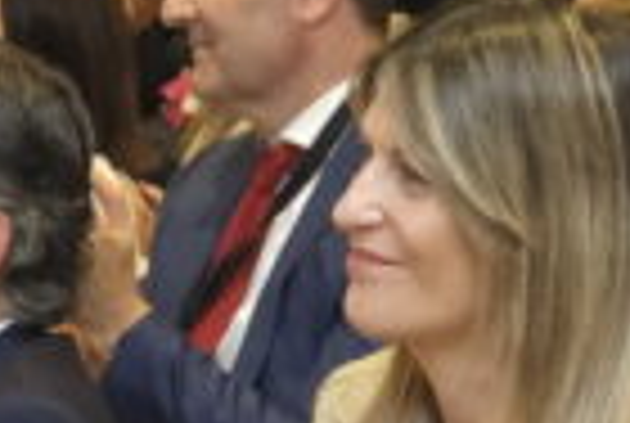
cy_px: 349
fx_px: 5121
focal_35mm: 292
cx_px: -410
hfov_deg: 6.9
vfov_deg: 4.7
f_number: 4
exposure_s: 1/100
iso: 4000
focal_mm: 26.6
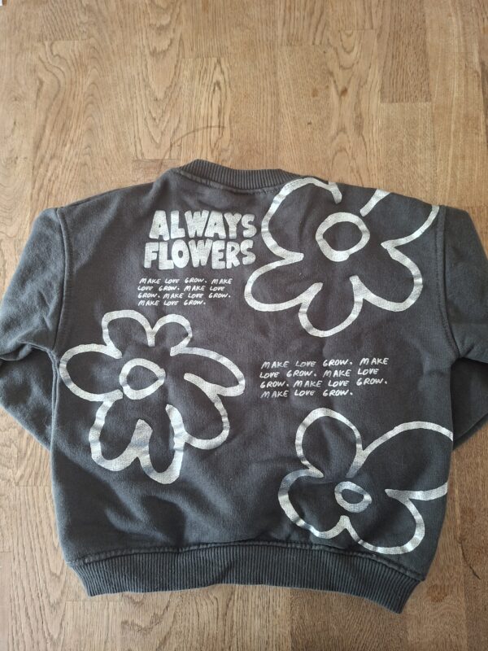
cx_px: 244
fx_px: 432
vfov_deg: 73.9
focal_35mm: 23
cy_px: 326
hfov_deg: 58.9
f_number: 1.8
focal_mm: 5.54
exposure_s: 1/33
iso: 320
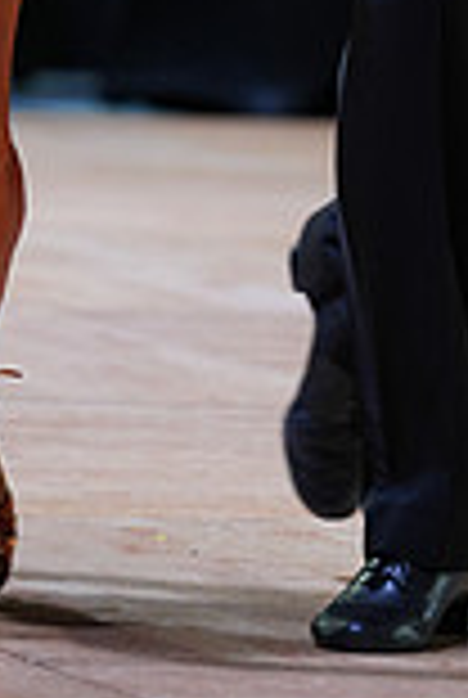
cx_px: 65
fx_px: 11162
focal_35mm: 575
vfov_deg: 3.6
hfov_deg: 2.4
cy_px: -563
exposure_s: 1/400
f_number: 2.8
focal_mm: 154
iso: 500
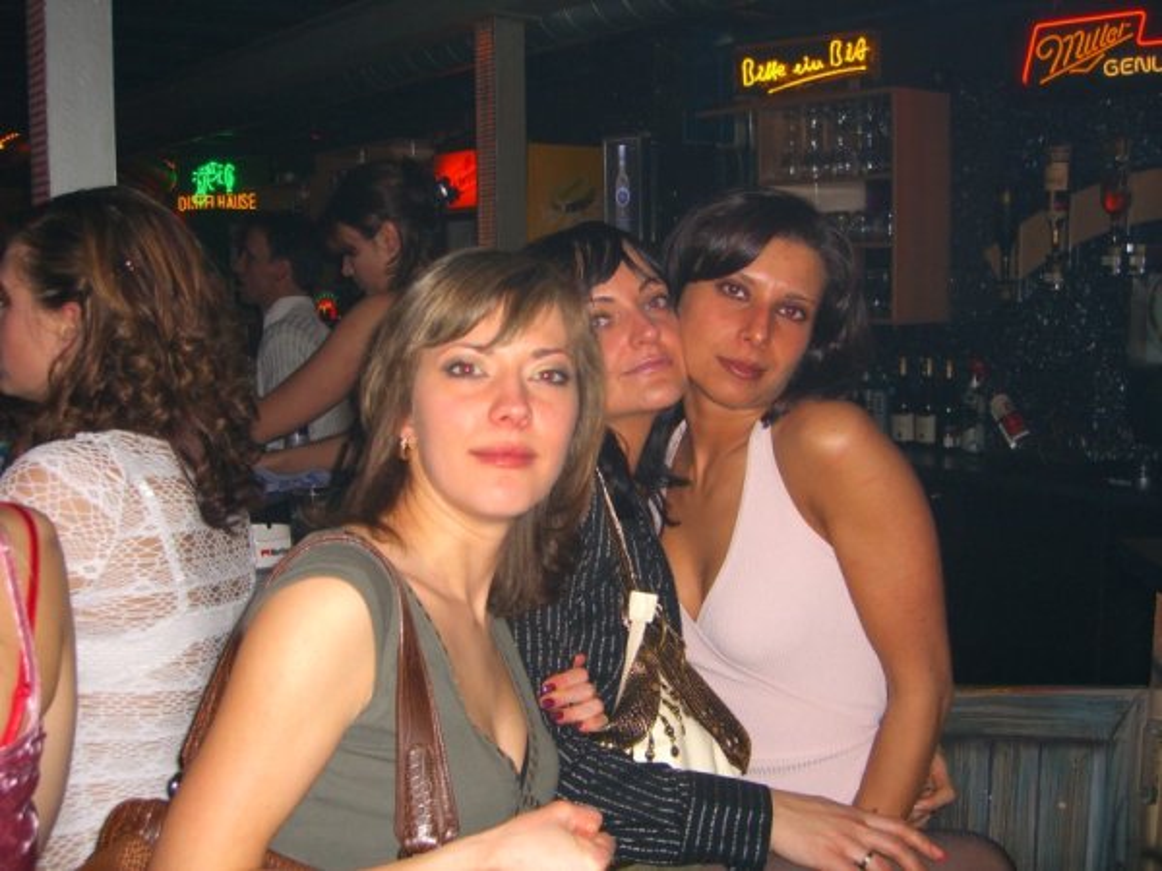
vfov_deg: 37.7
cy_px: 436
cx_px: 581
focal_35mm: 38
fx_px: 1276
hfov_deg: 49.0
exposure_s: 1/60
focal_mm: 7.9
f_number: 2.8
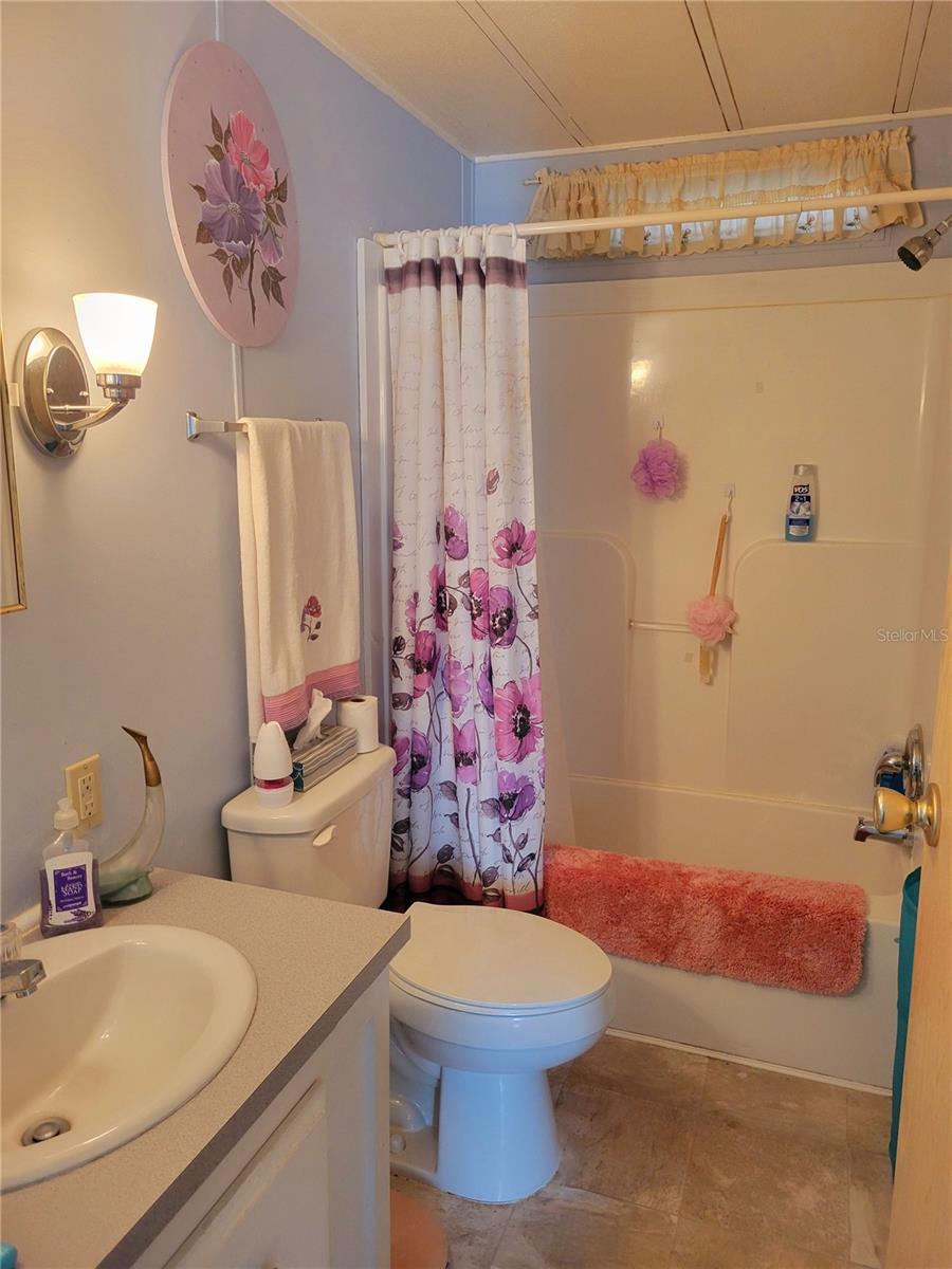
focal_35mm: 26
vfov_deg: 67.3
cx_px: 476
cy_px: 634
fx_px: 953
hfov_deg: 53.1
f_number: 1.8
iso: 200
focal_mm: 5.4
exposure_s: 1/60.2
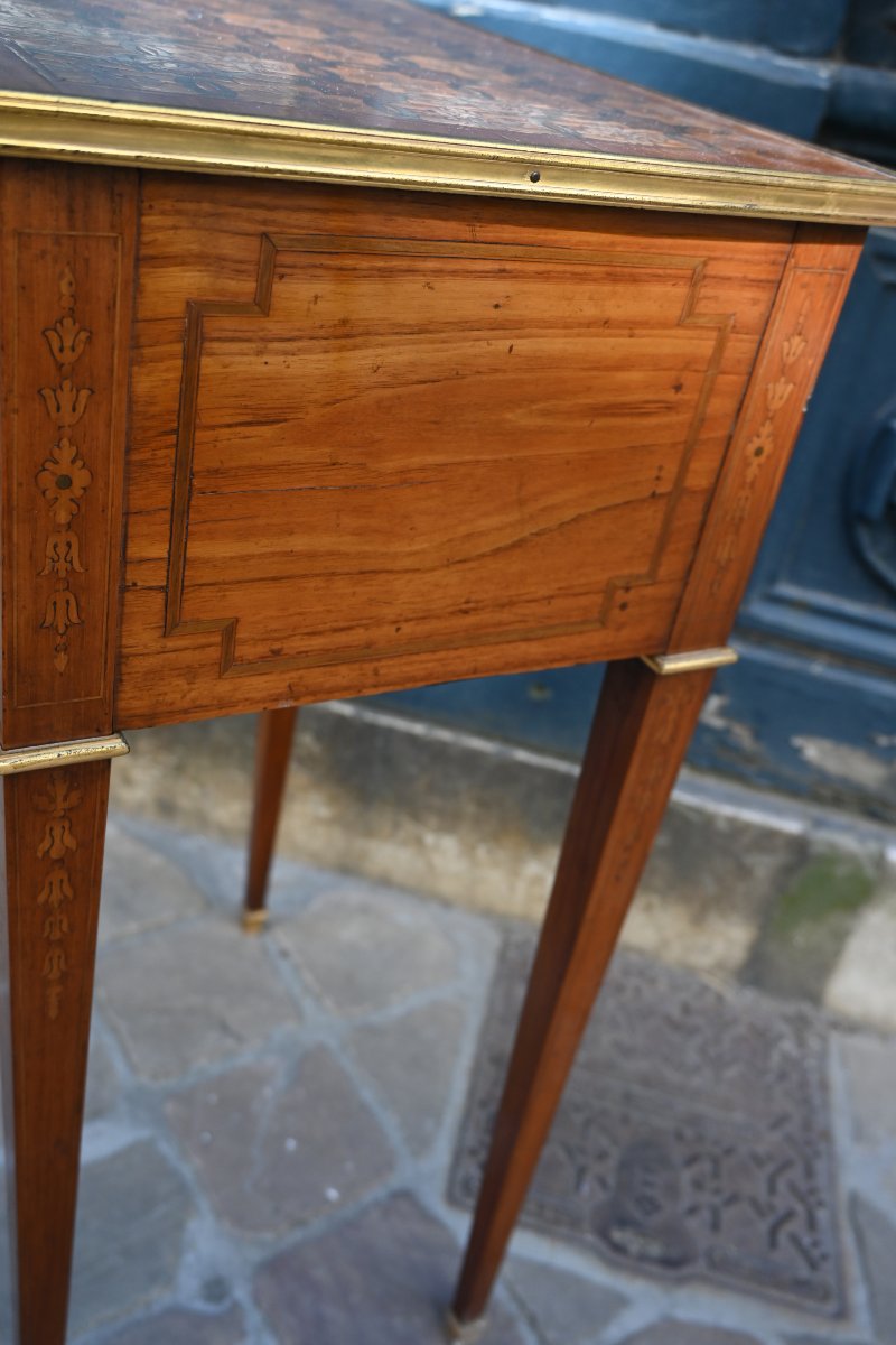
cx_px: 448
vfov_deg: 56.1
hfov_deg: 39.1
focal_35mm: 34
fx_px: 1260
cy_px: 672
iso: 320
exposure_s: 1/250
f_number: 4
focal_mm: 22.5
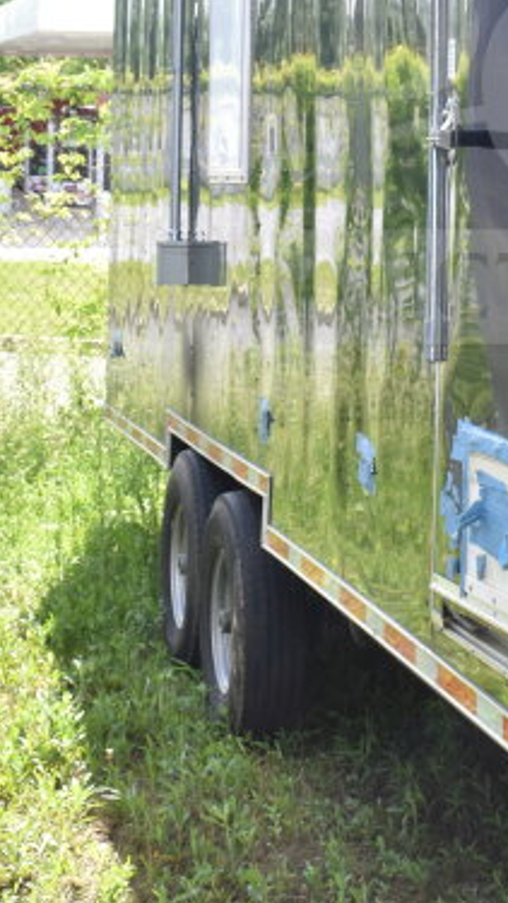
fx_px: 2114
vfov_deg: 23.7
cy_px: 153
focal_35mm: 88
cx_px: 539
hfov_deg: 13.5
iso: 200
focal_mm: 23
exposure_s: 1/160
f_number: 6.3
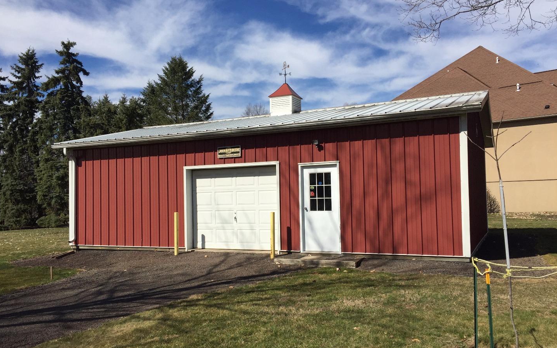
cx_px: 279
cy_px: 185
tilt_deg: +1.6
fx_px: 471
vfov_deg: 40.6
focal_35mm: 31
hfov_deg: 61.2
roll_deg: -0.1
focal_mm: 4.15
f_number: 2.2
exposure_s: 1/3300
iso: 32
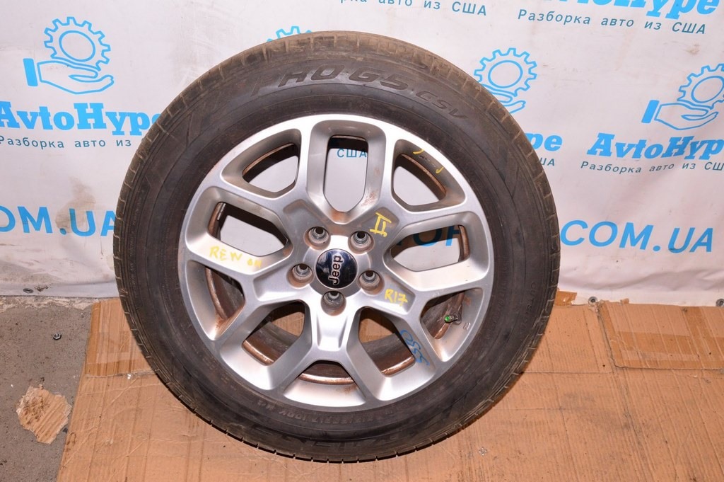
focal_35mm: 36
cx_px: 362
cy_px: 241
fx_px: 723
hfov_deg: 53.2
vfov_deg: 36.8
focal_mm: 24
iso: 1600
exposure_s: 1/125
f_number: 8
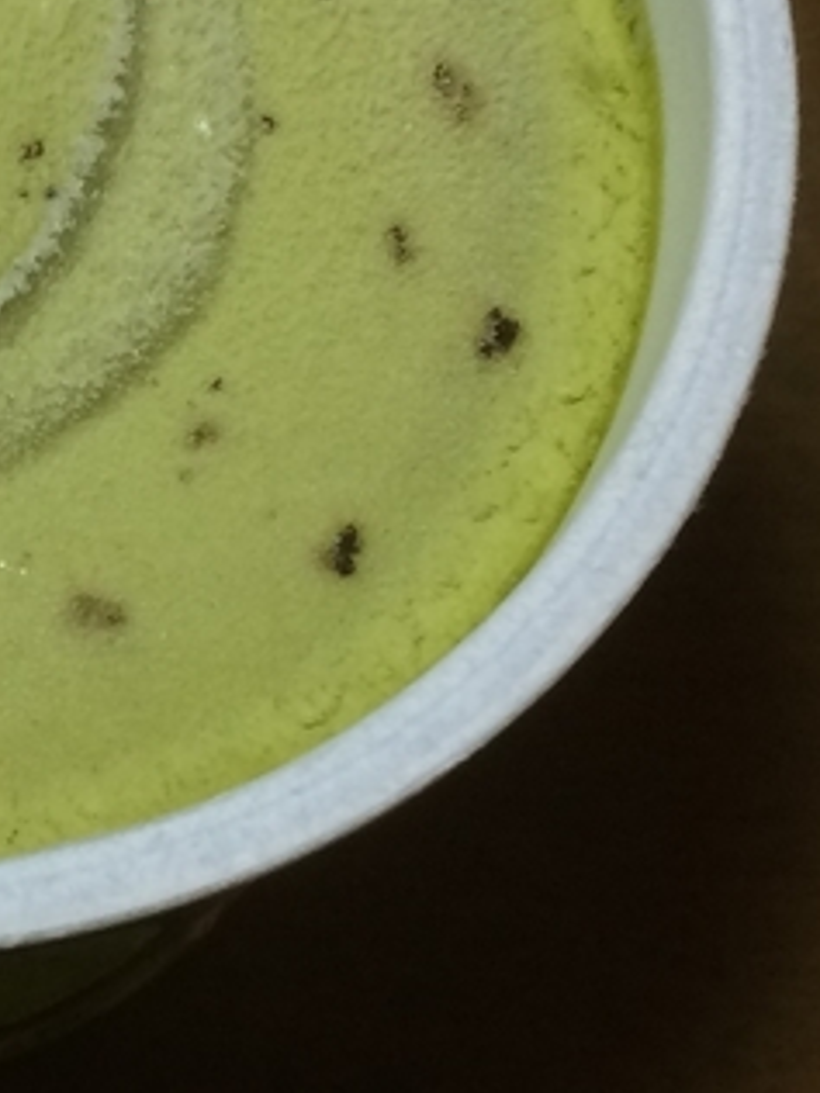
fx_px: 3474
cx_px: -221
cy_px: 374
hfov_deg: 13.0
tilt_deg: -65.7
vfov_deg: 17.8
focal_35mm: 110
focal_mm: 4.15
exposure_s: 1/30
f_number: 2.2
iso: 100
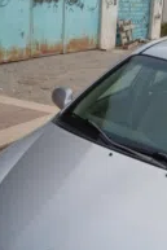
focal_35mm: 67
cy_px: 190
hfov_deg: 20.2
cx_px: 119
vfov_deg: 29.5
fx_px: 465
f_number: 1.8
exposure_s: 1/33.3
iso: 180
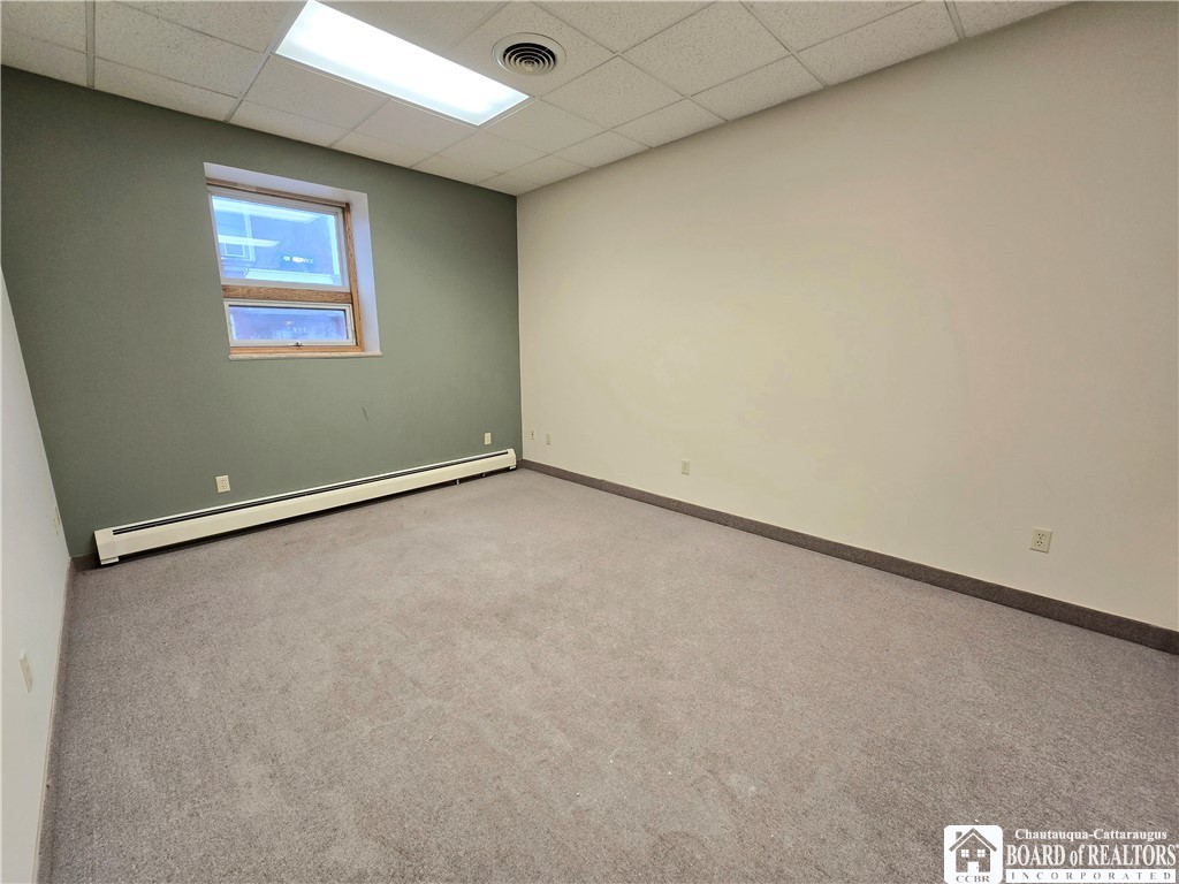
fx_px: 443
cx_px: 590
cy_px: 442
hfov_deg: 106.2
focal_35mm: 13
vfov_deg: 89.9
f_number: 2.2
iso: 80
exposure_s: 1/60.2
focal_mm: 2.2
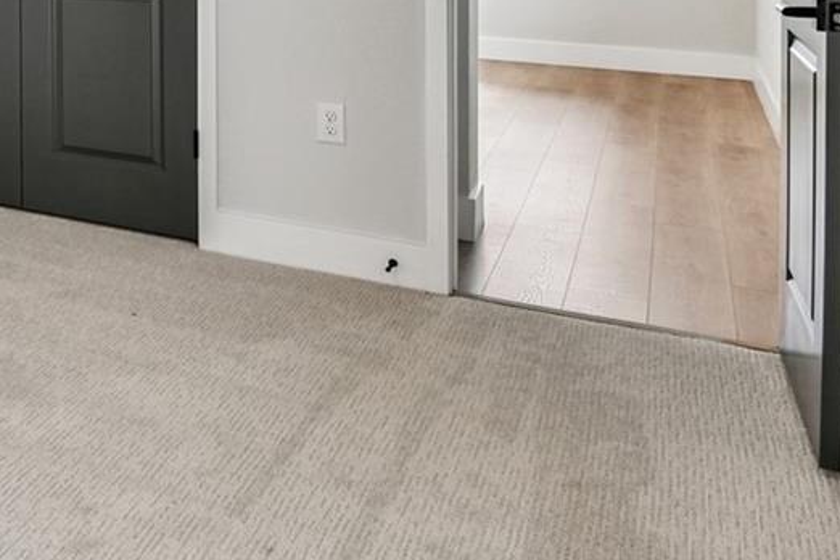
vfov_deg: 26.2
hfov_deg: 32.1
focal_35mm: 46
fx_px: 1073
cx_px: -257
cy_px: -101
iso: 100
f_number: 7.1
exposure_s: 1/13
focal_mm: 10
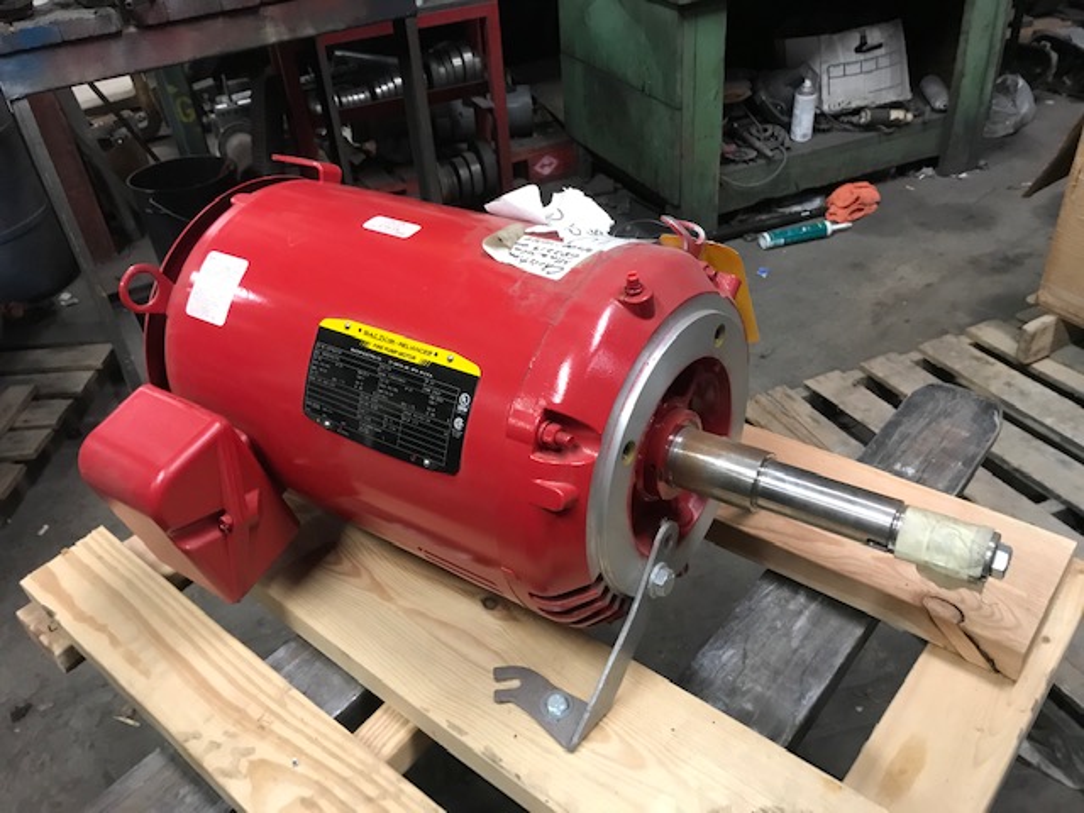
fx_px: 877
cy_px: 406
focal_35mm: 28
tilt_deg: -33.9
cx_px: 542
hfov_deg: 63.4
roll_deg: +5.2
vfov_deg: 49.7
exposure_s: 1/15
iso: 80
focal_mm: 3.99
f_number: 1.8
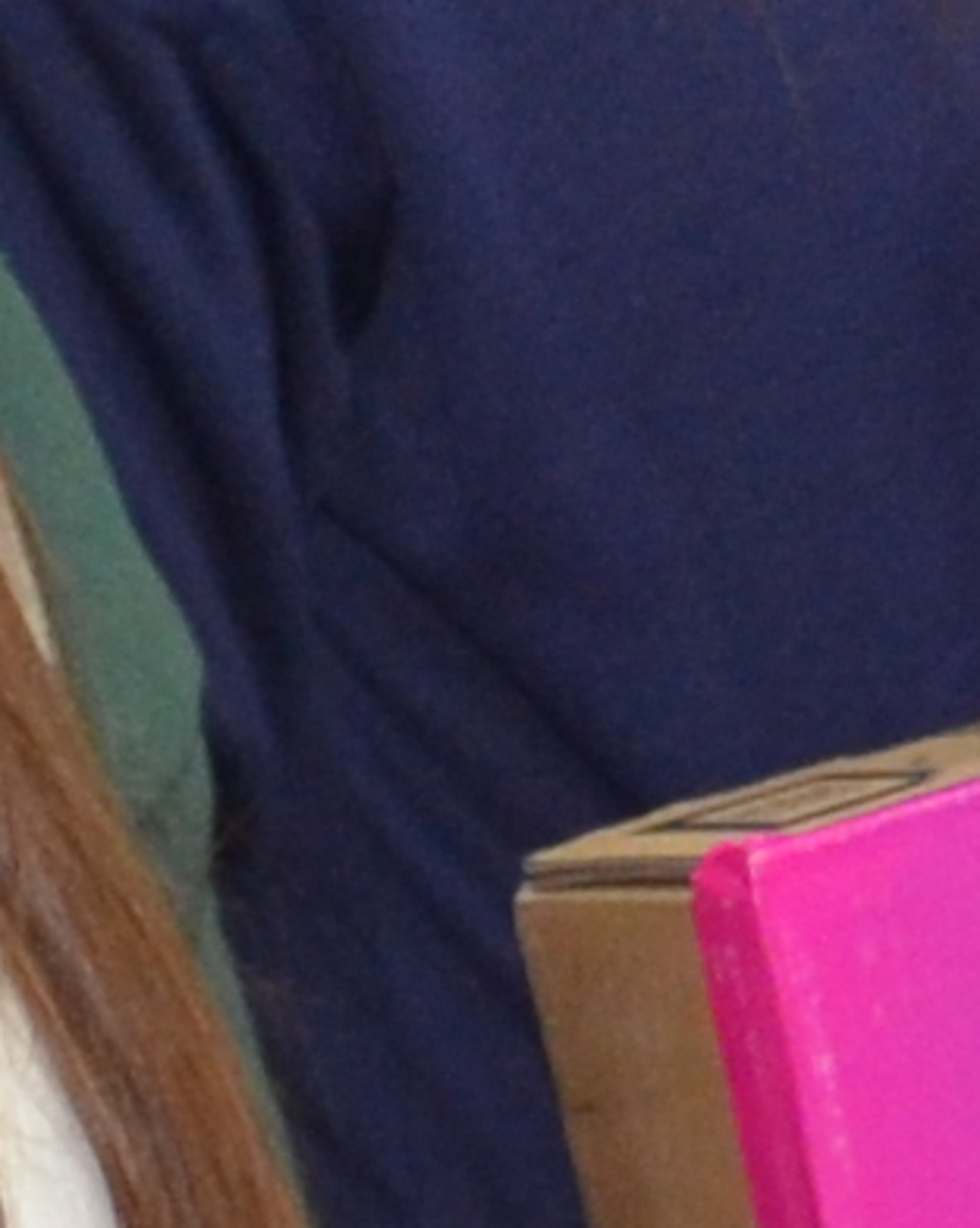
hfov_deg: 5.0
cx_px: 2425
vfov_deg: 6.5
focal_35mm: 299
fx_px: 10857
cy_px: 603
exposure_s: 1/60
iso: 560
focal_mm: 18
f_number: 3.5
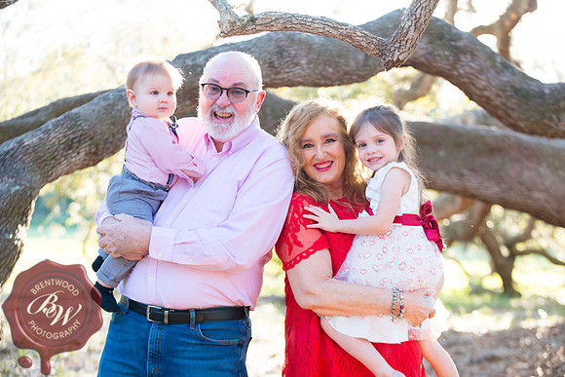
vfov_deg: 16.7
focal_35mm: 82
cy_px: 188
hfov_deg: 24.8
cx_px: 282
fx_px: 1287
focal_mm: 82
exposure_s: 1/125
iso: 200
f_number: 3.5
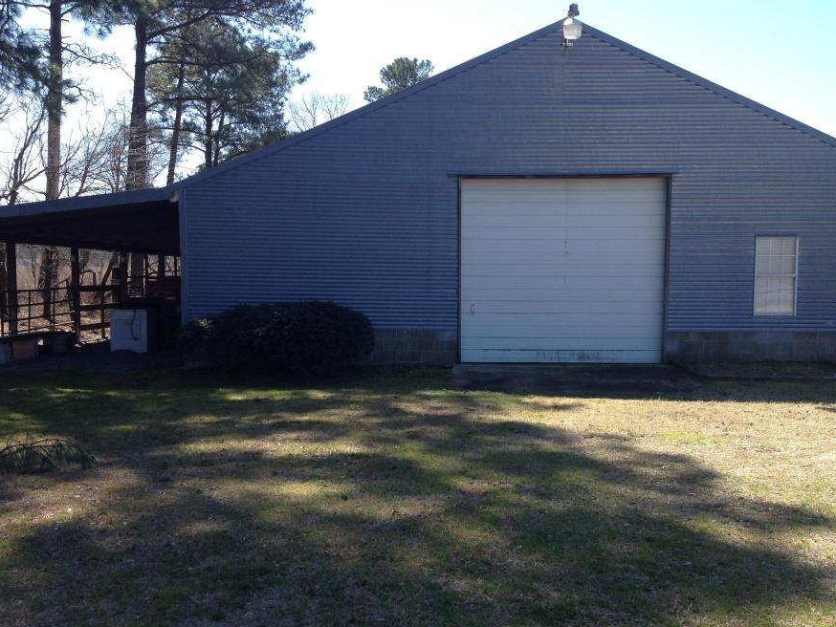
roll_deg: -2.4
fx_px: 990
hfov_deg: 45.7
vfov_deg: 35.1
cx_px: 462
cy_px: 345
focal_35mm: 41
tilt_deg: -5.3
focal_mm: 4.28
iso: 50
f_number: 2.4
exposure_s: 1/649
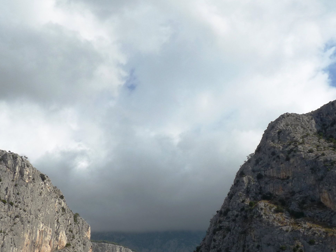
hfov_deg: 37.4
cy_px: 161
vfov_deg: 28.4
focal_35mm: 51
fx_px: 495
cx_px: 147
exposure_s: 1/640
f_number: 5
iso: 100
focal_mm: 4.8
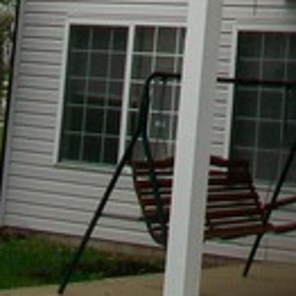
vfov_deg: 12.2
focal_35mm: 138
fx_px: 1335
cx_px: 481
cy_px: -111
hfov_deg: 11.9
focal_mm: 5.7
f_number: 5.5
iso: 64
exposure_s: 1/320
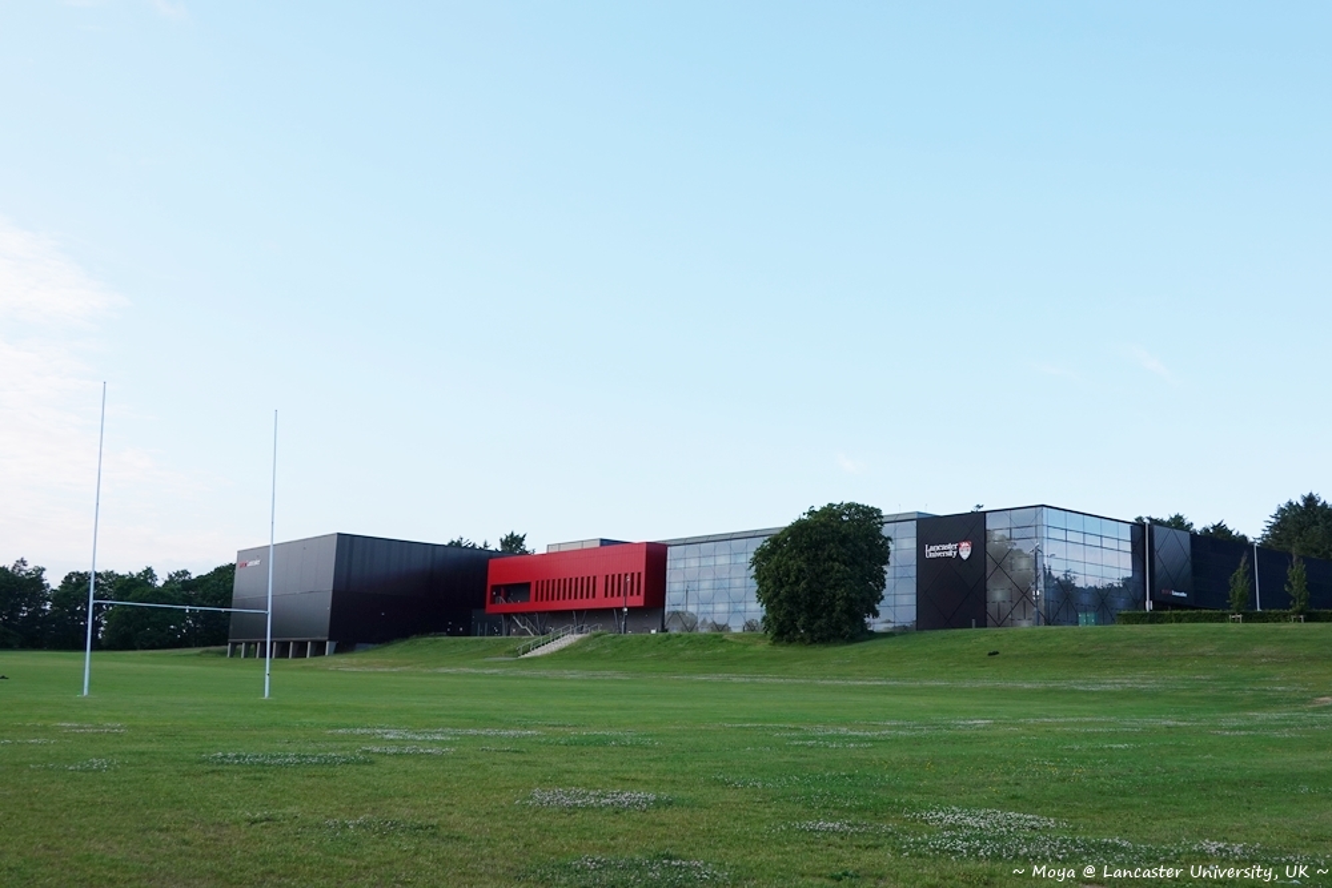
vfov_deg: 38.9
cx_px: 666
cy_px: 444
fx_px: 1258
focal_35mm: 34
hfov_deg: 55.8
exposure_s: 1/200
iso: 125
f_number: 5.6
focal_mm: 12.76
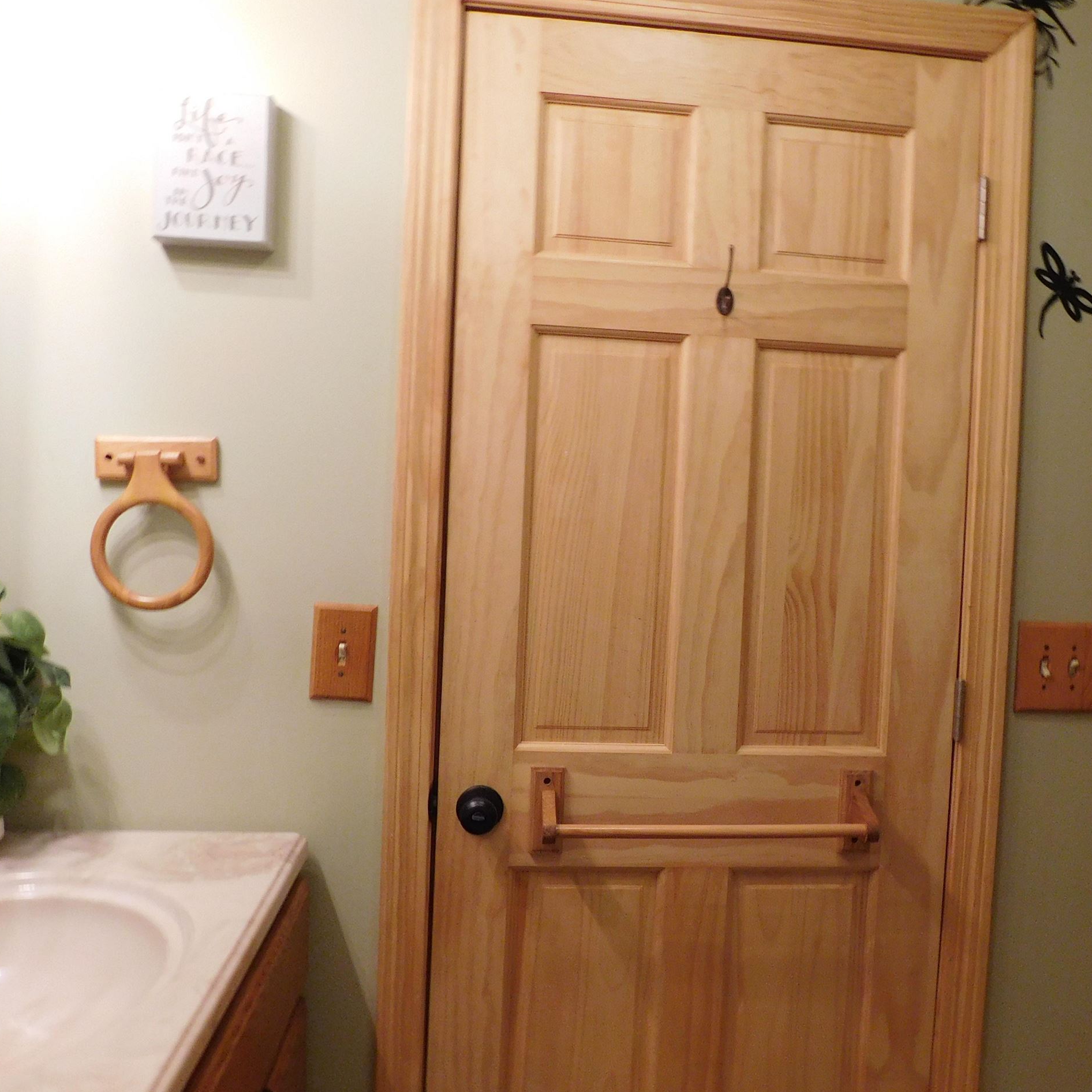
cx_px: 667
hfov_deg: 49.4
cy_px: 558
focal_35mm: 33
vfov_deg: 49.7
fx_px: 1178
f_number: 3
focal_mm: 4
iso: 250
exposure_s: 1/30
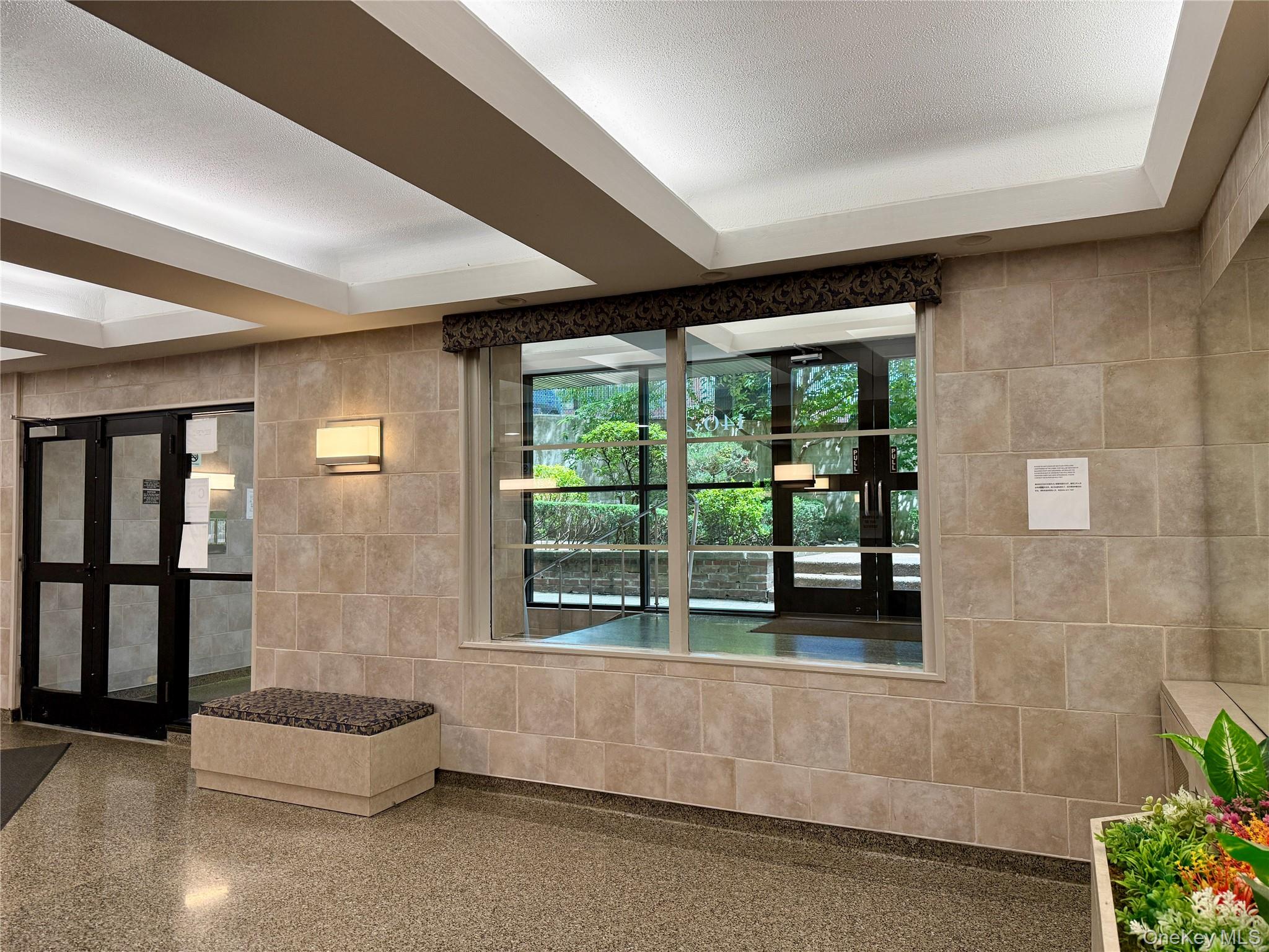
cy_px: 476
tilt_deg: +2.2
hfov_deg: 71.6
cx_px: 634
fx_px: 880
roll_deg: +0.4
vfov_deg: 56.8
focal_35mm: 24
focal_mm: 6.76
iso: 200
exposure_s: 1/184
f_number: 1.78
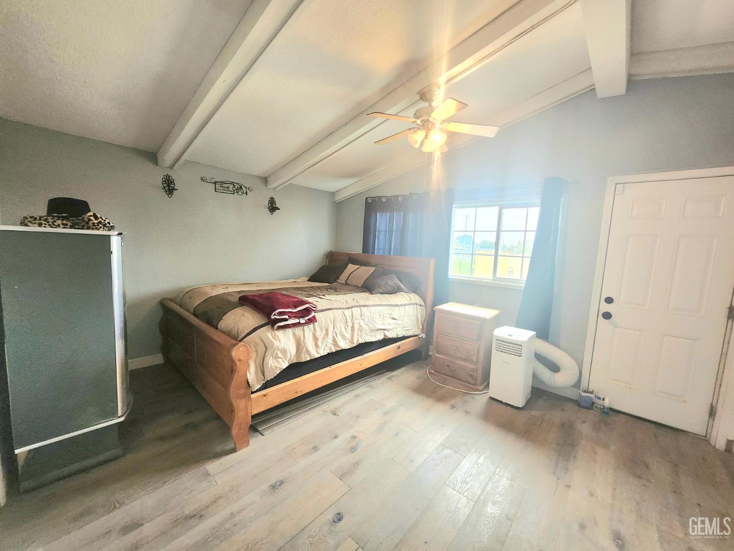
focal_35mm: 13
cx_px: 367
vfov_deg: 89.9
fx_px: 276
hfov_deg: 106.2
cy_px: 276
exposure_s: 1/40
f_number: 2.2
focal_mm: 1.74
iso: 400
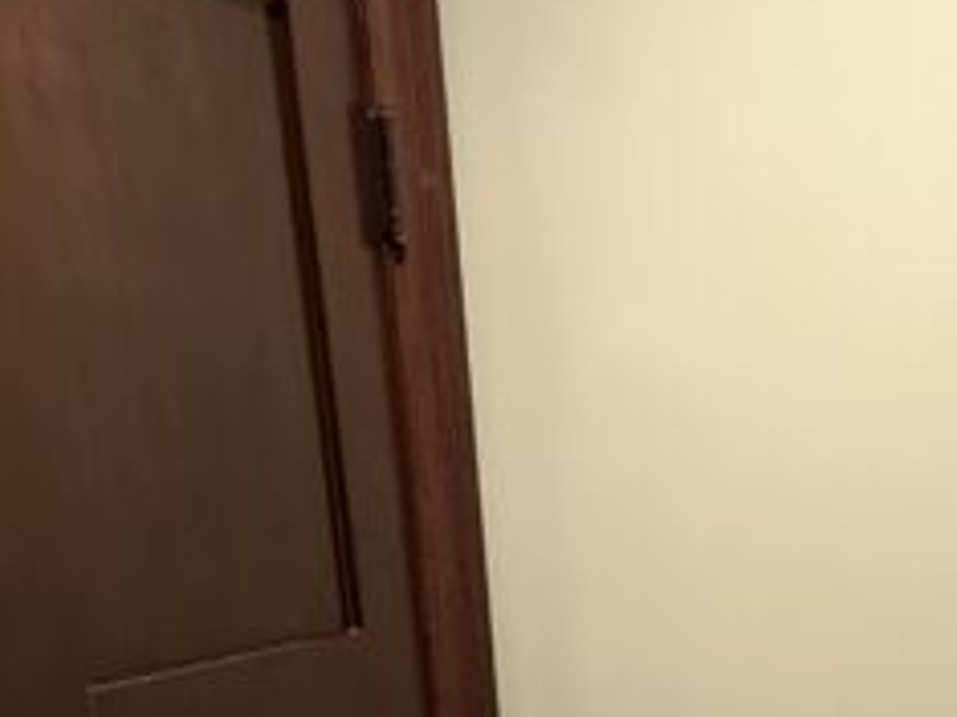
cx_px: 770
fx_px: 1686
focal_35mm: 61
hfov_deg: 30.9
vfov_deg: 19.1
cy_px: 1243
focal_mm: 2.22
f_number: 2.2
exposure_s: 1/60
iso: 640
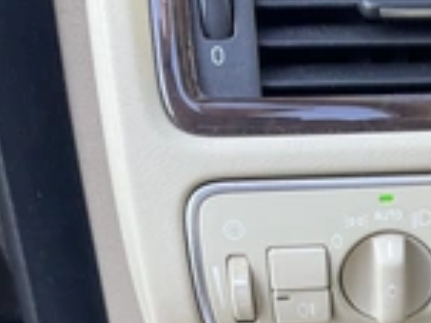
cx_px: 474
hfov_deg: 23.8
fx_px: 958
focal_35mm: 77
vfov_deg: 18.1
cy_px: 394
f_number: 1.8
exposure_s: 1/86
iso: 64
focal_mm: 3
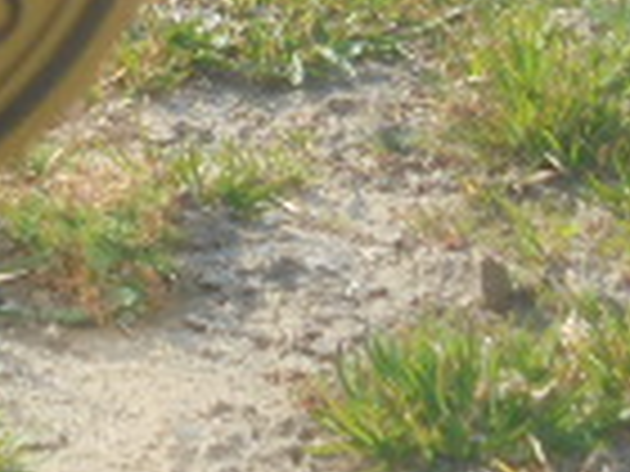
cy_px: -463
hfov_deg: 5.8
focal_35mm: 334
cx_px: -706
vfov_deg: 4.4
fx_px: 6079
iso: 100
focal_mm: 13.1
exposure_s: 1/160
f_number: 6.1
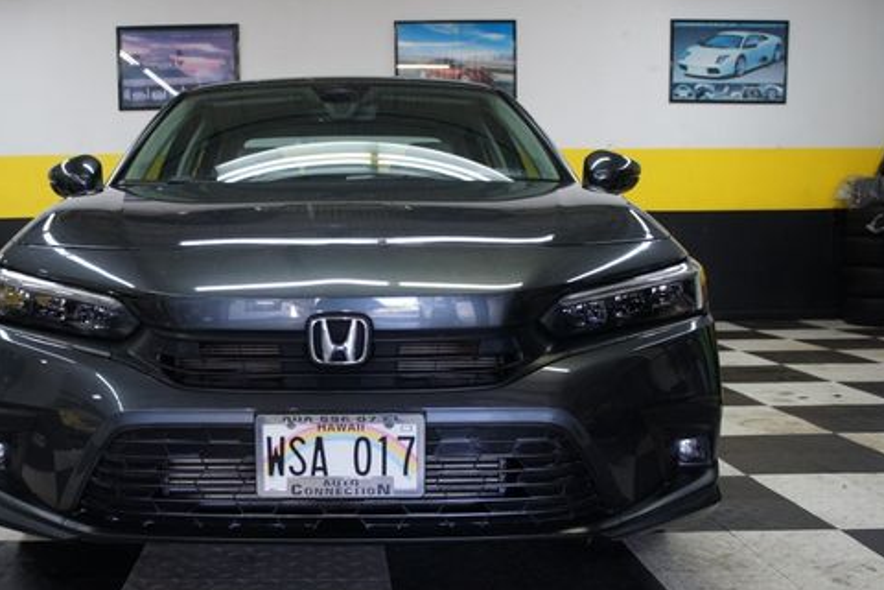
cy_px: 354
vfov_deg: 33.3
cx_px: 346
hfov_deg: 48.1
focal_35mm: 40
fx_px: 982
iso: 200
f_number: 4
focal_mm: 20
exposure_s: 1/30
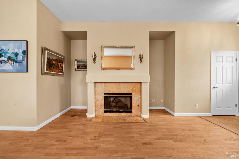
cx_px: 120
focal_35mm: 14
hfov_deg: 104.3
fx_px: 93
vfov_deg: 81.2
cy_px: 80
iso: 200
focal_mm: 14
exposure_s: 1/2
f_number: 10
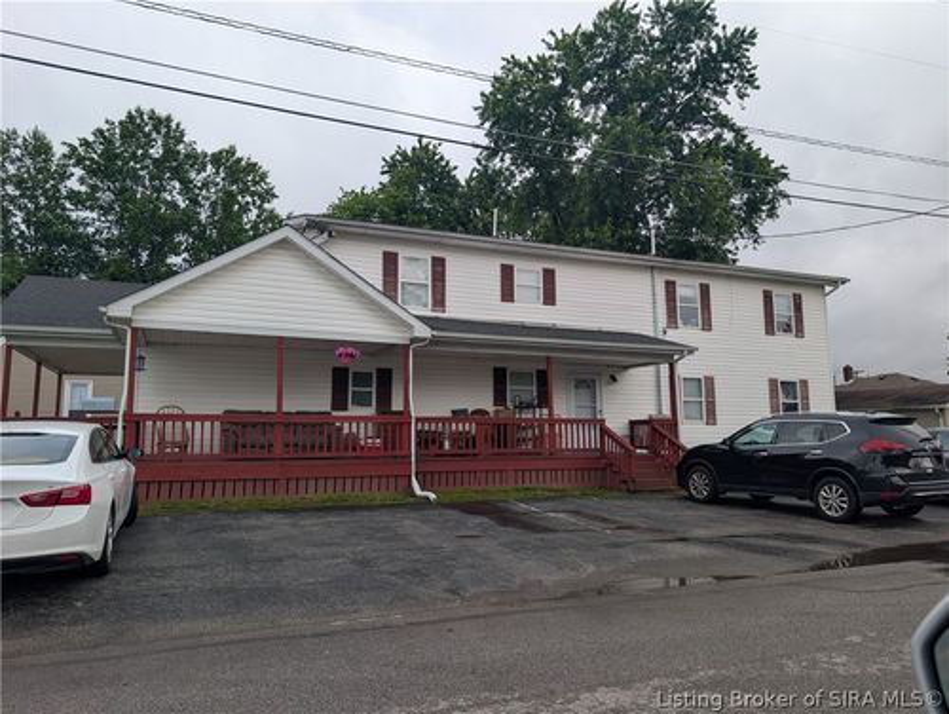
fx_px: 659
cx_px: 474
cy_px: 357
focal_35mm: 24
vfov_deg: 56.9
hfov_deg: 71.5
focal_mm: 6.9
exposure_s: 1/318
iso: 23
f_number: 1.68
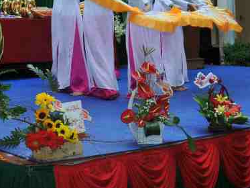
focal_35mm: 85
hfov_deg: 22.9
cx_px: 87
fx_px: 614
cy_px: -19
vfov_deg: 16.8
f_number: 10
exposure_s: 1/40
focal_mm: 22
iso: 200
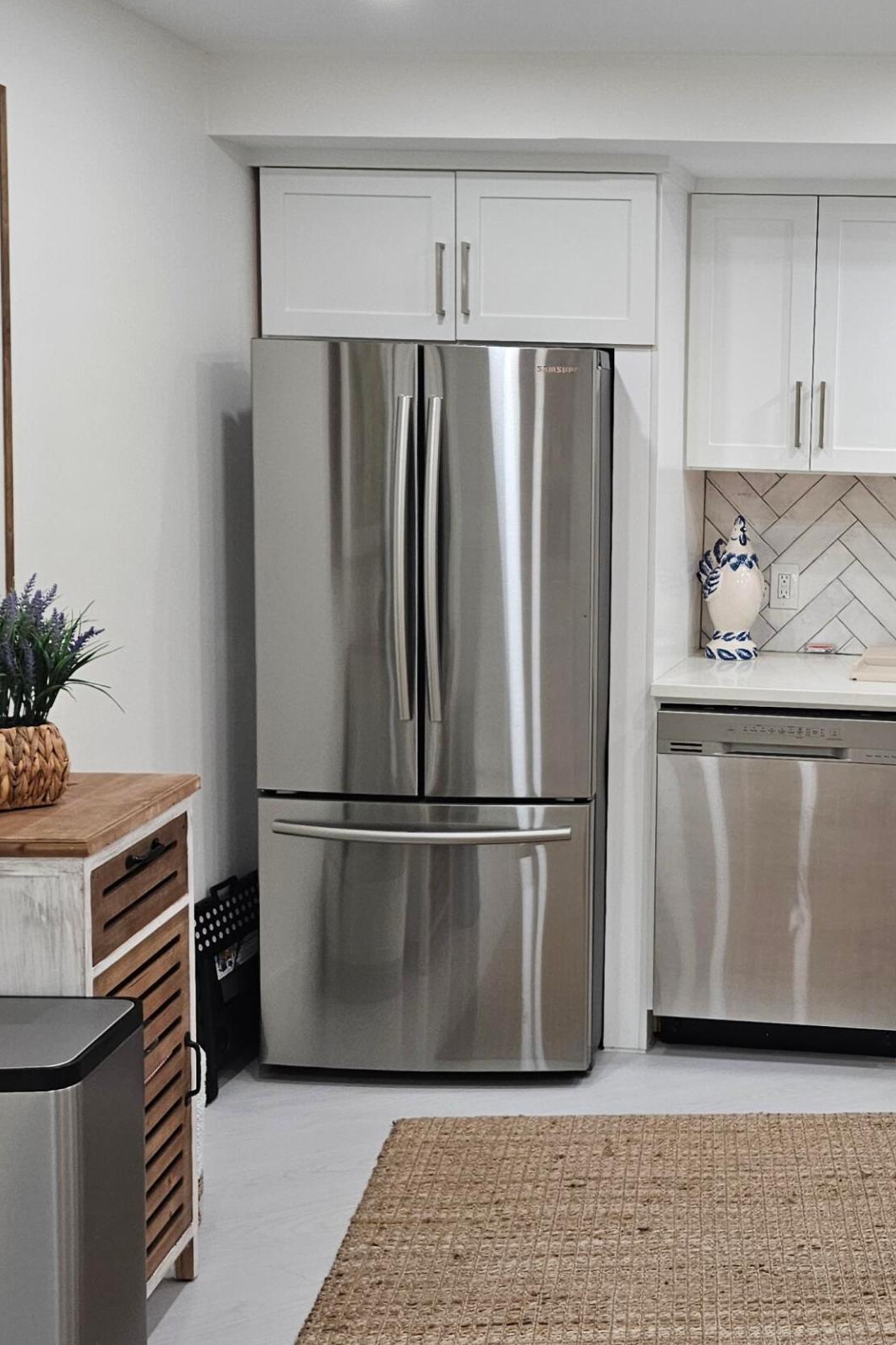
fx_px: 1605
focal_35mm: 43
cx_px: 861
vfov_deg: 45.4
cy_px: 605
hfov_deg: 29.5
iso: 160
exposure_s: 1/120
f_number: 1.8
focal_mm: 5.4
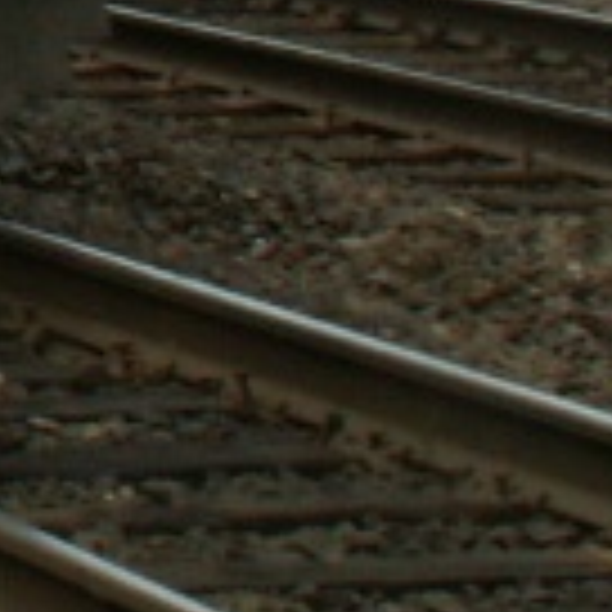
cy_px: -567
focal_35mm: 239
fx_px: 4781
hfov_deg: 6.7
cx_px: -1197
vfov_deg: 7.1
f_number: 6.3
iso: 50
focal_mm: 5.91
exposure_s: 1/200
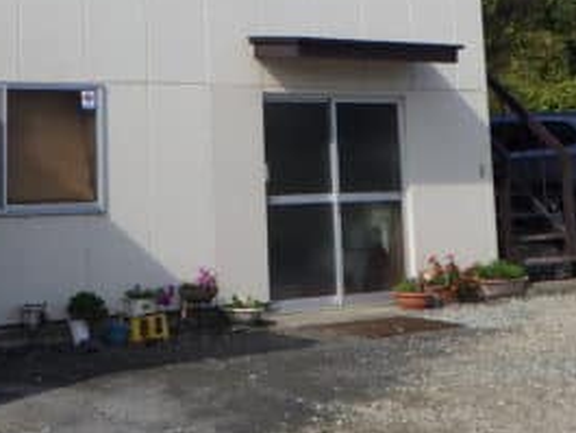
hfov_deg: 23.7
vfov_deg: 17.3
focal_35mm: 81
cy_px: -100
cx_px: 111
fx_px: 1348
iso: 125
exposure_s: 1/800
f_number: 4.2
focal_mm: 5
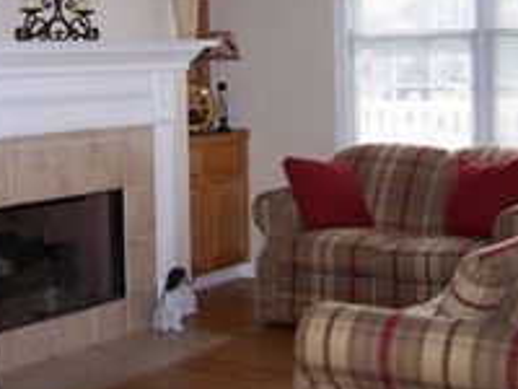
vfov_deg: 20.9
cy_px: 117
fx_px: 1047
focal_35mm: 70
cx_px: 148
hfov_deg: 27.5
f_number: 2.8
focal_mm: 6.3
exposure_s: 1/60
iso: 140
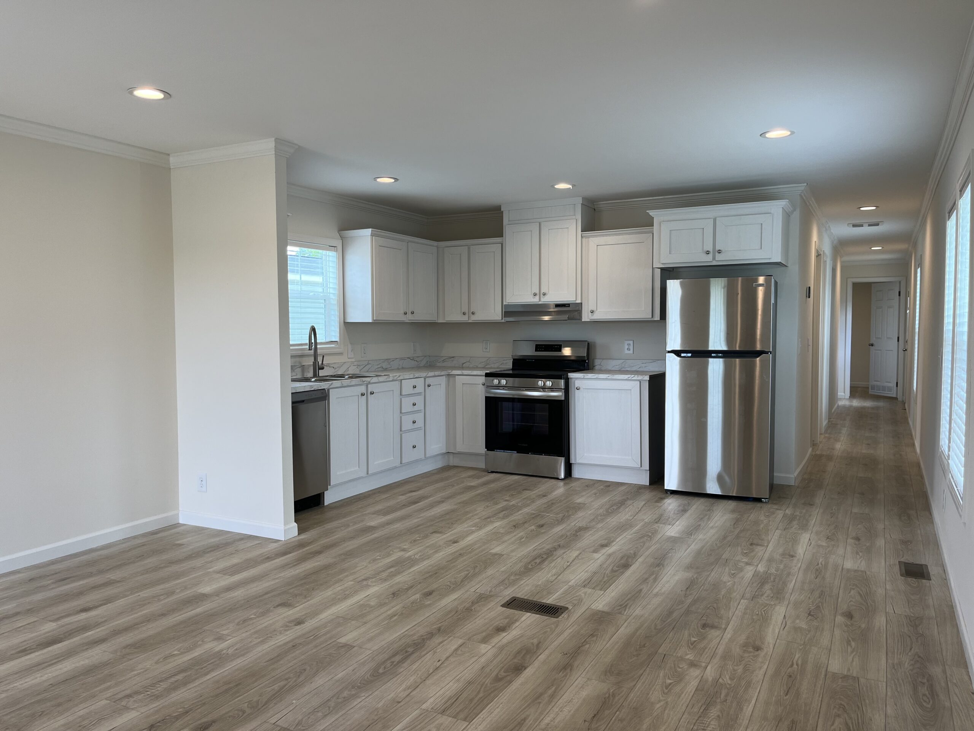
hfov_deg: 67.3
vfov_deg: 53.1
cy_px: 366
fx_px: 732
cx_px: 487
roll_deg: +0.5
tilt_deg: -3.7
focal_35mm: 26
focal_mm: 5.1
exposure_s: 1/122
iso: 32
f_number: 1.6
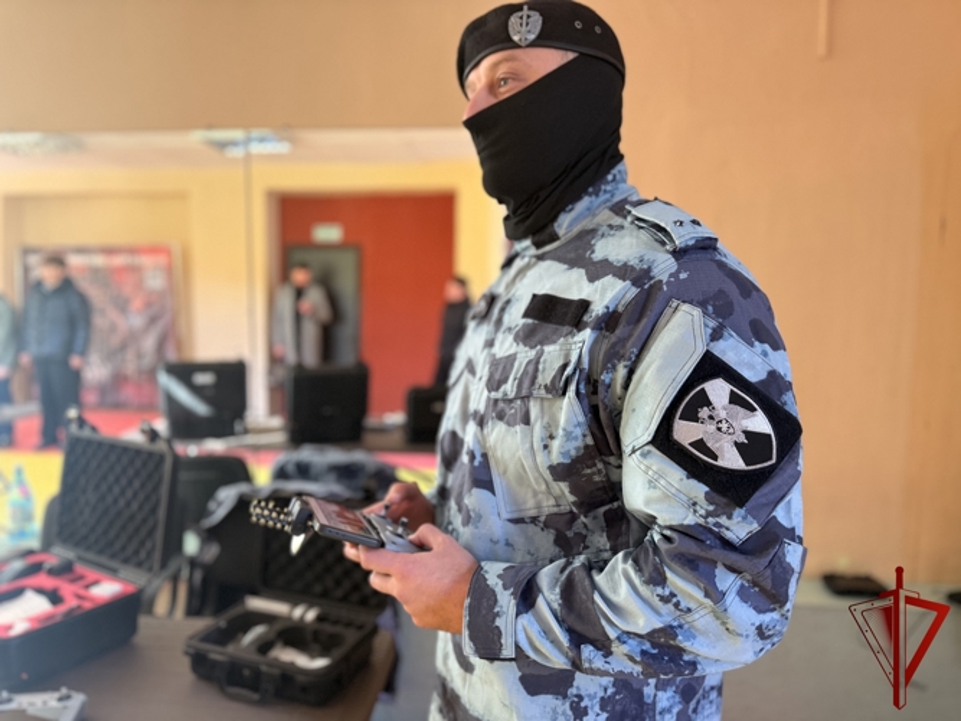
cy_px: 360
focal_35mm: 24
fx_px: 666
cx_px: 480
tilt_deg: -5.6
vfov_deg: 56.8
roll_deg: -0.9
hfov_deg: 71.6
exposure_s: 1/60
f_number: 1.78
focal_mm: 6.76
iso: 500
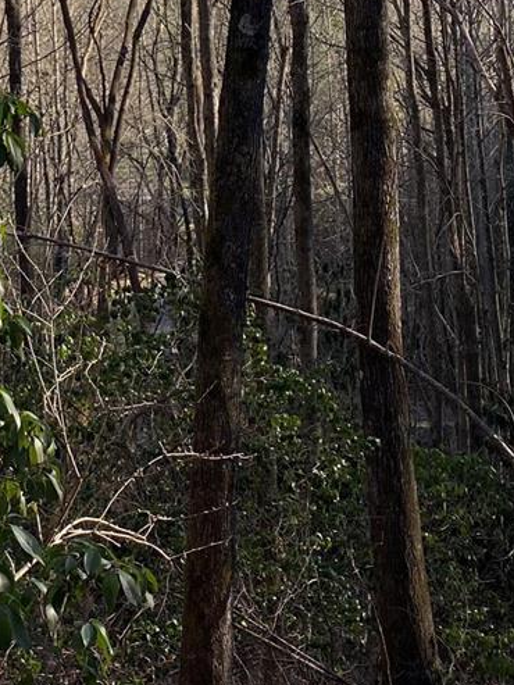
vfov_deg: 23.2
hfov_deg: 17.7
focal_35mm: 81
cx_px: -13
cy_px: 3
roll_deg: +0.8
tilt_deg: -0.4
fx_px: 1603
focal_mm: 4.25
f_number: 1.8
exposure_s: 1/778
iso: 32
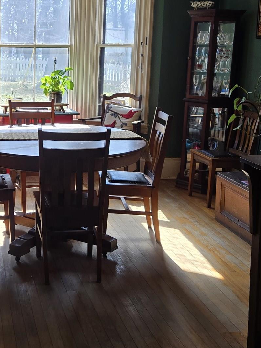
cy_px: 120
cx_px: 52
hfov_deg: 28.5
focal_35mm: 50
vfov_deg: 37.8
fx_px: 503
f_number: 1.8
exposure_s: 1/229
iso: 25
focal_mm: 5.4
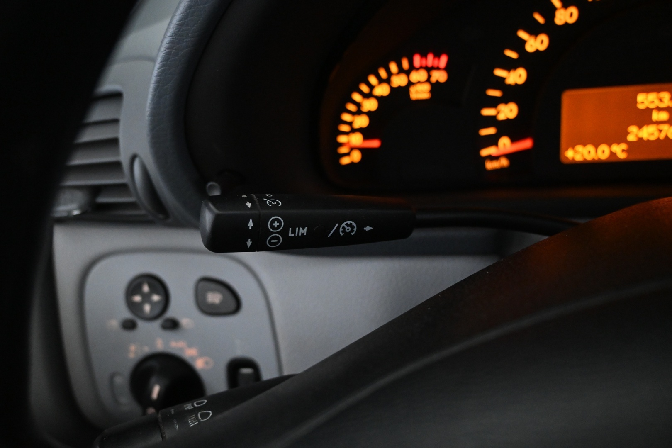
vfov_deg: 43.6
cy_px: 224
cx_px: 336
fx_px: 560
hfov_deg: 61.9
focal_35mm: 30
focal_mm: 20
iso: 4500
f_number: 3.8
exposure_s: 1/30
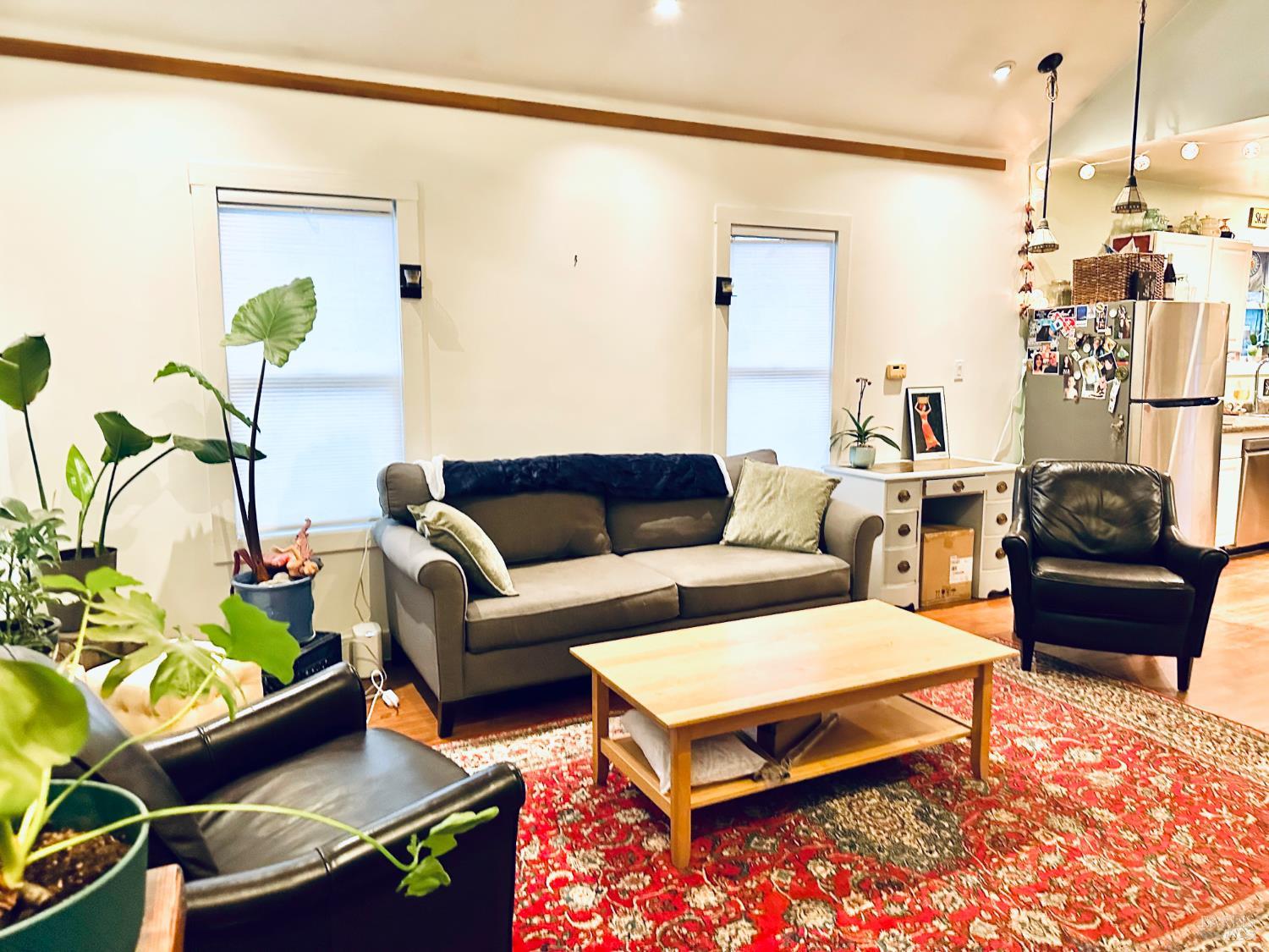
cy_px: 476
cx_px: 634
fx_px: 880
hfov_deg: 71.6
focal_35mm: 24
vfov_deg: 56.8
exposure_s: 1/60
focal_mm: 6.86
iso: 800
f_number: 1.78
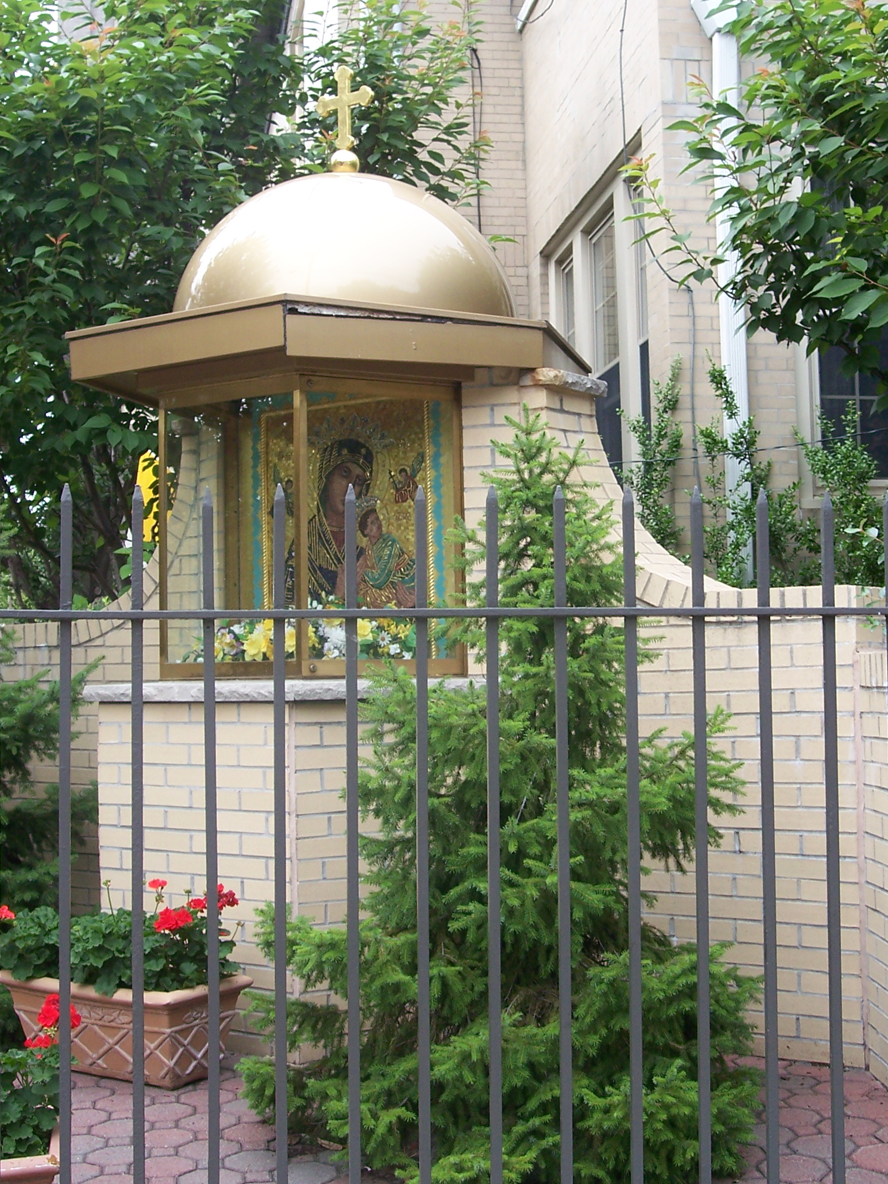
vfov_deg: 37.4
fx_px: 1744
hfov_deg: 28.6
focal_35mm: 51
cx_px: 429
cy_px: 520
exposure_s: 1/180
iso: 100
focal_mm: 8
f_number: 3.4
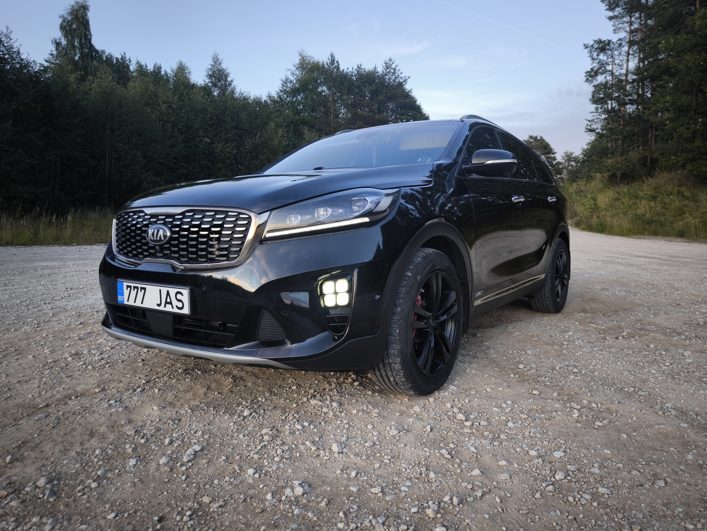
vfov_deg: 56.8
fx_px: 490
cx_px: 354
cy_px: 266
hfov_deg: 71.6
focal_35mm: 24
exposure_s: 1/105
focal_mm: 6.92
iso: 64
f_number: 1.9
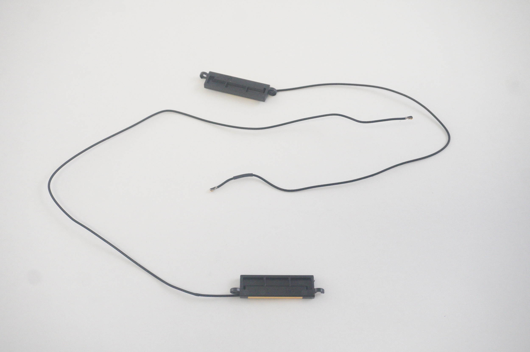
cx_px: 265
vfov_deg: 30.8
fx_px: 640
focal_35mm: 44
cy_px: 176
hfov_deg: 45.0
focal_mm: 29
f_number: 5.6
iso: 4000
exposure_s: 1/250
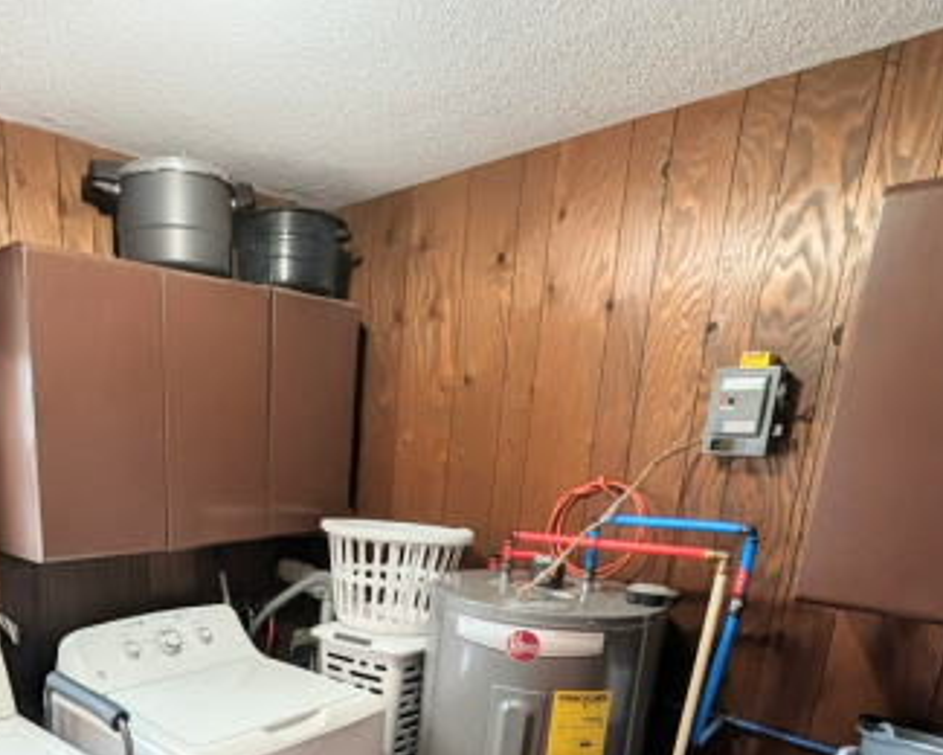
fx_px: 670
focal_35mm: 24
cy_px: 630
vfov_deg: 53.8
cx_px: 267
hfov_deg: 67.0
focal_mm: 2.02
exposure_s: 1/60
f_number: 1.7
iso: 54
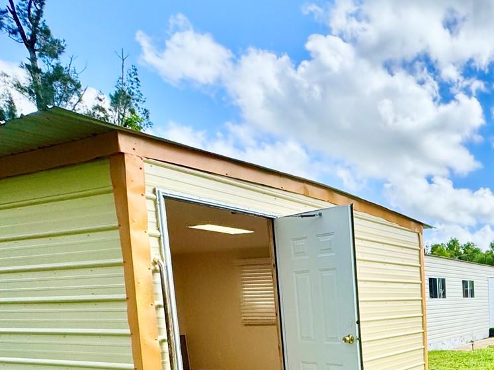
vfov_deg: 42.3
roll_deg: +1.3
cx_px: 498
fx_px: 428
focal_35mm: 30
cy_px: 344
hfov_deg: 48.8
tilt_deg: -7.1
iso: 50
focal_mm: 2.22
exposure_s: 1/1536
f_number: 2.2
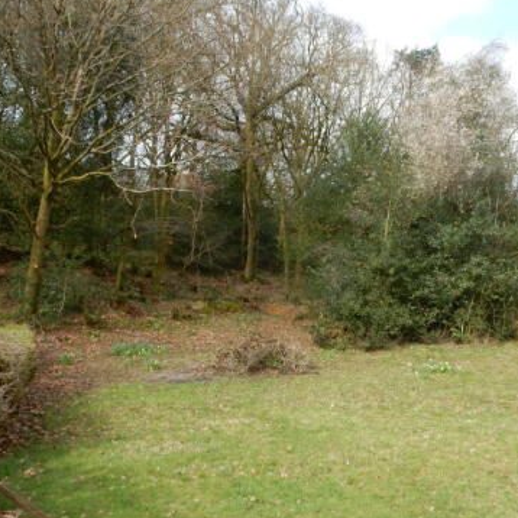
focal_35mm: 36
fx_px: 609
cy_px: 283
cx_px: 302
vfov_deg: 46.0
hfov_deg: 45.9
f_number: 7.1
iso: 125
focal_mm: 4.5
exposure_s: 1/100
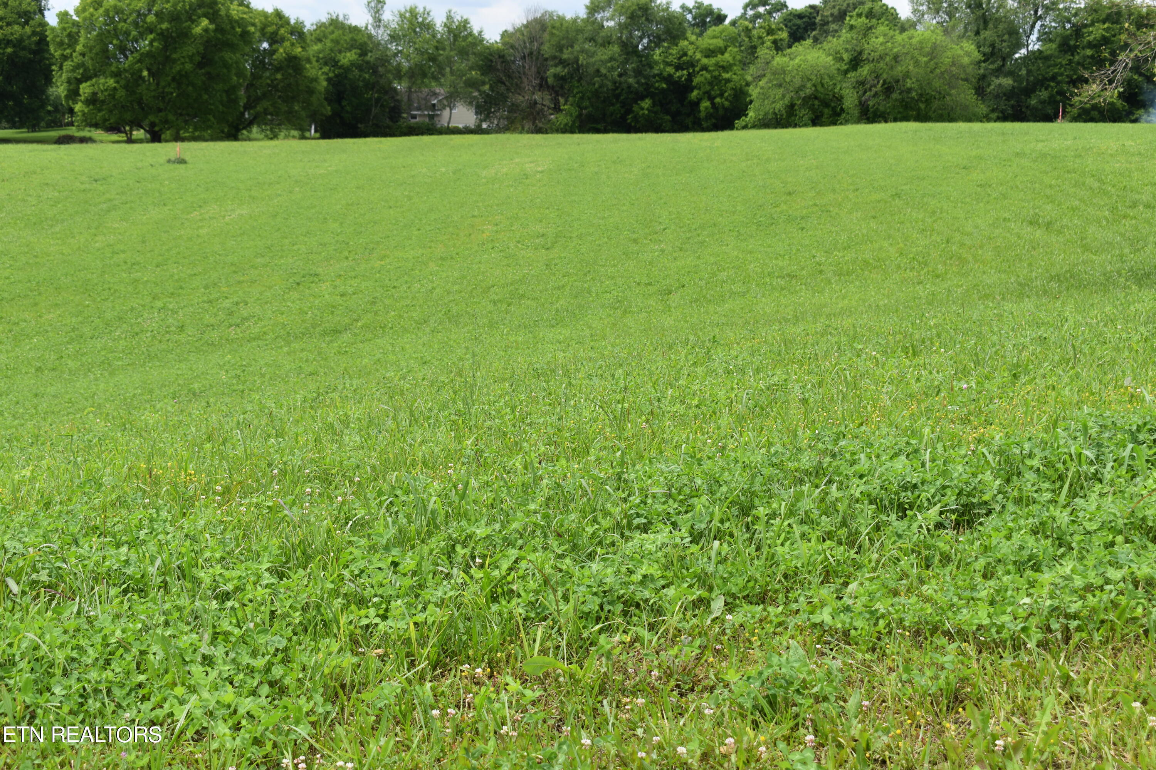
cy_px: 385
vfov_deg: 21.6
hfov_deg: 31.9
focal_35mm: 63
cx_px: 578
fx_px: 2023
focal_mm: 42
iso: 100
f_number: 8
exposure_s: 1/250
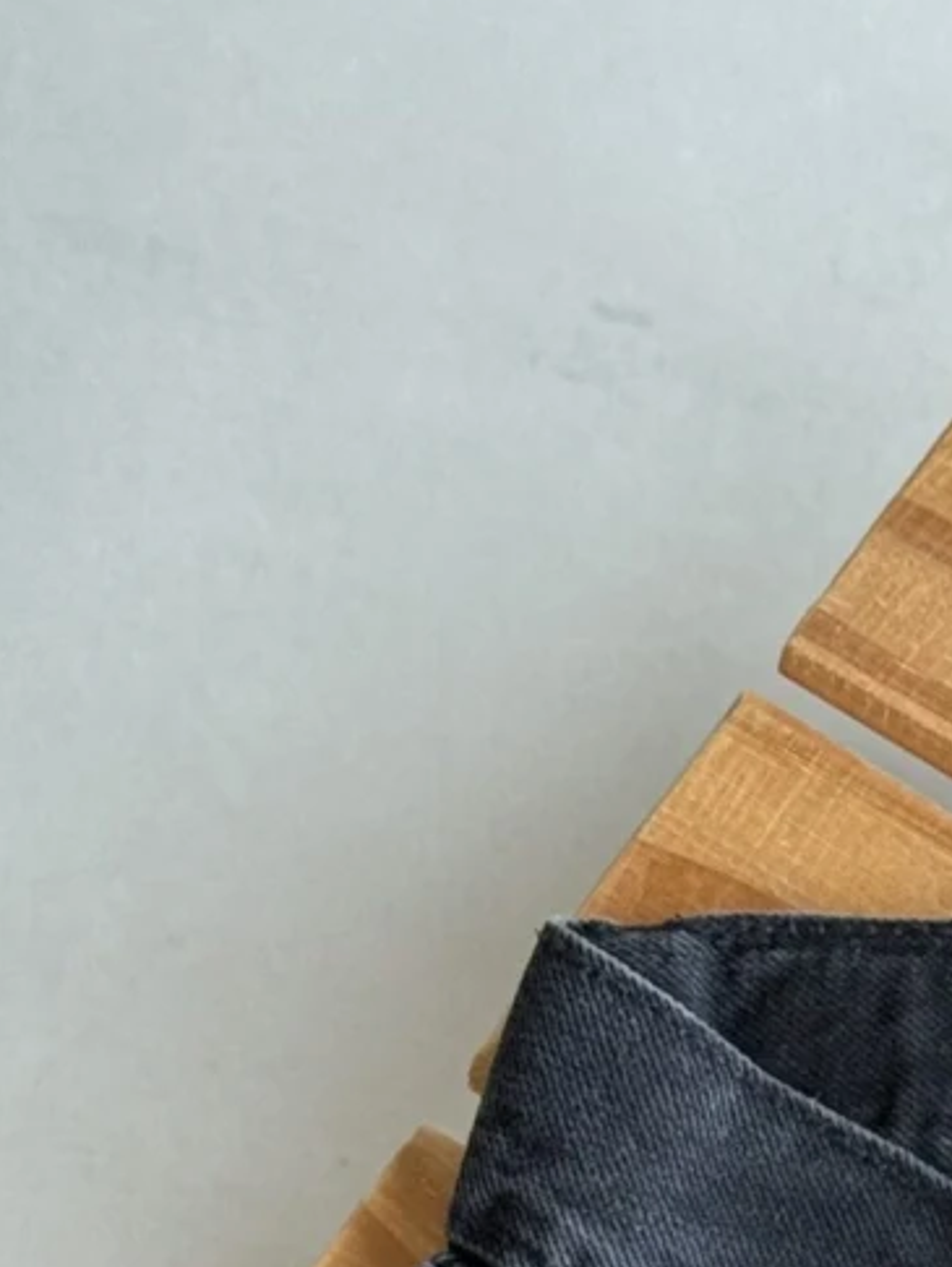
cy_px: 2002
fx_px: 5789
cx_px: 1455
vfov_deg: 11.8
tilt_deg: -75.3
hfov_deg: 9.1
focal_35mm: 158
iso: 100
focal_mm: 6.76
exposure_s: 1/85
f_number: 1.78
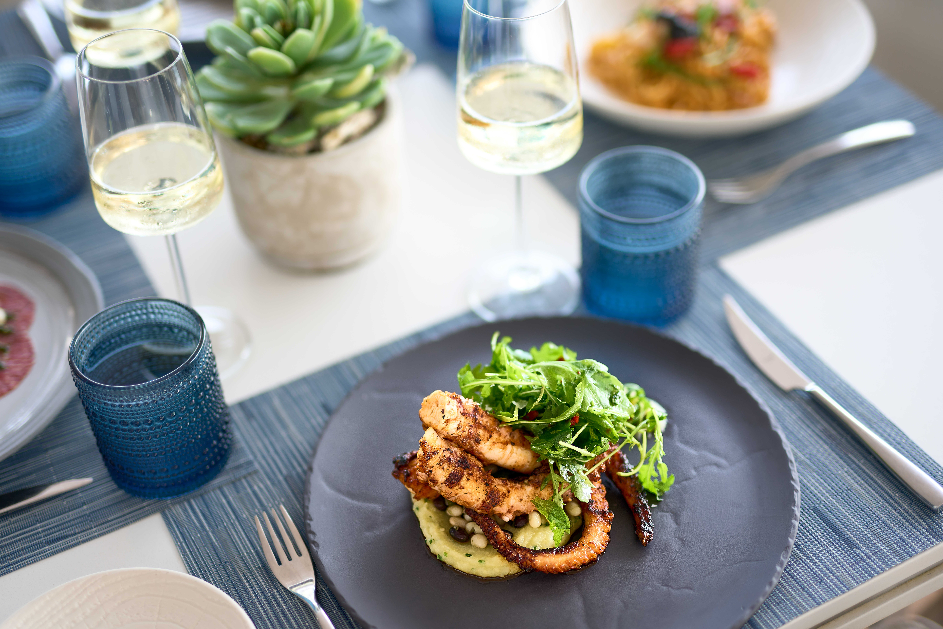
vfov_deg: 27.0
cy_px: 314
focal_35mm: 50
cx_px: 472
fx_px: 1310
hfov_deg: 39.6
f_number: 1.4
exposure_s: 1/800
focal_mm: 50
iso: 125
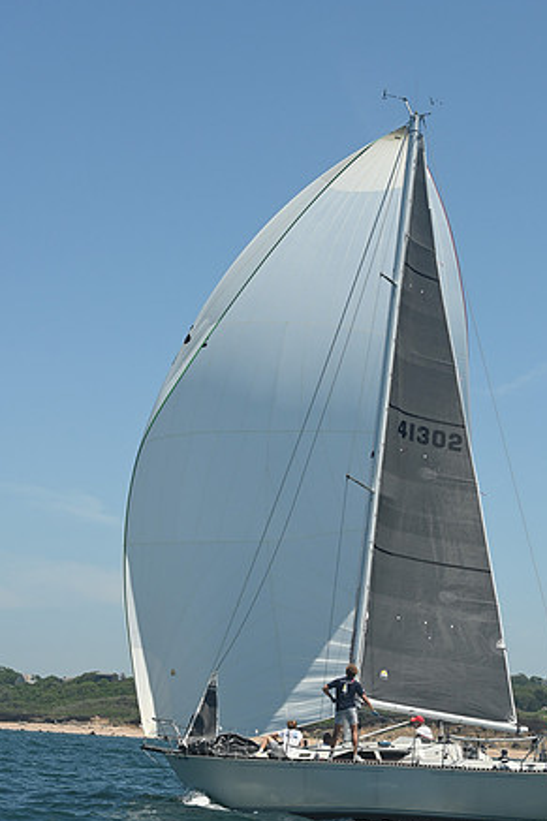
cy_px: 400
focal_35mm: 93
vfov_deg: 21.9
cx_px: 334
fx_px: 2121
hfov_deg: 14.7
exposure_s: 1/1000
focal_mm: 70
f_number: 8
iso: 320
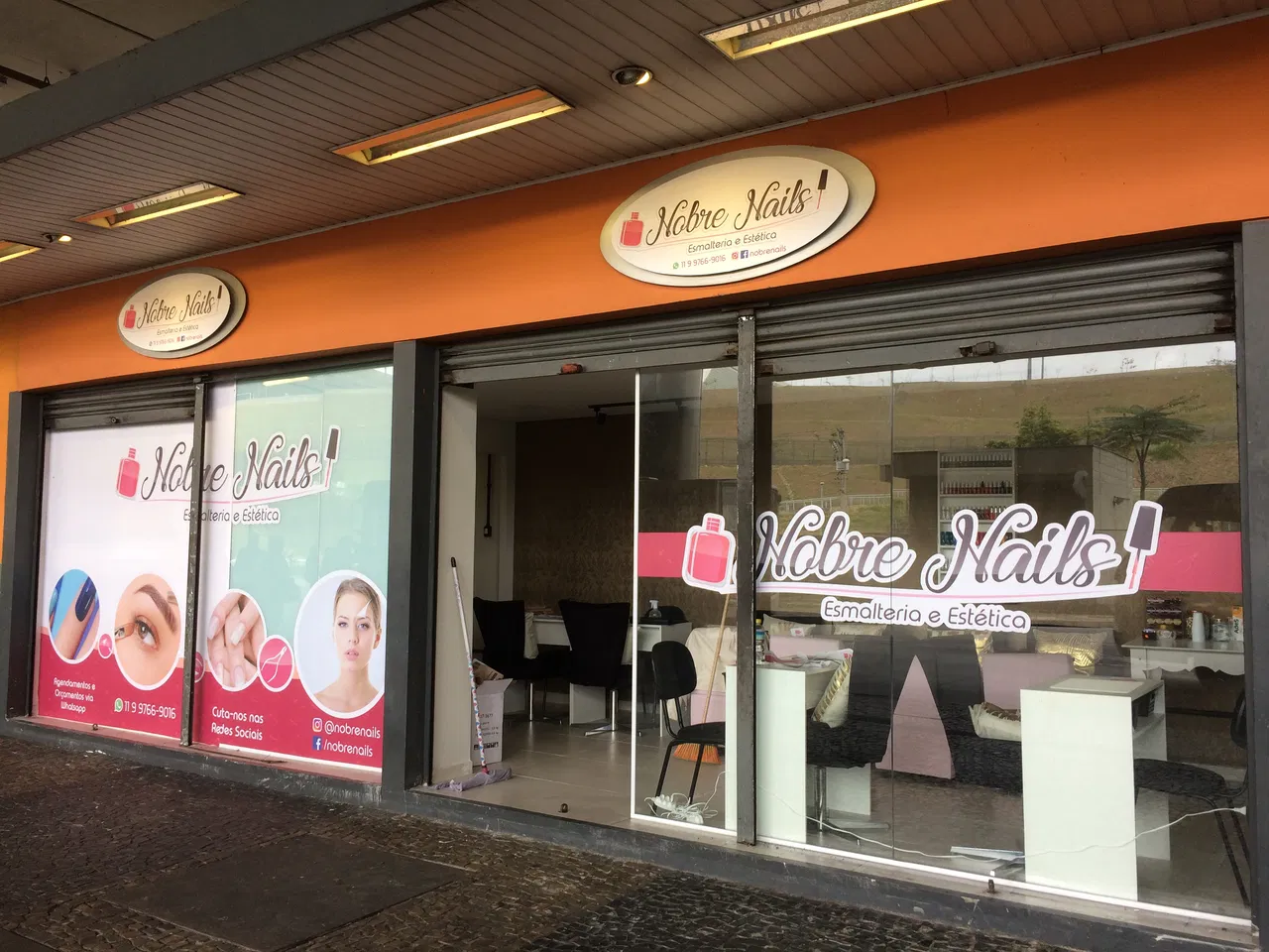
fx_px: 1063
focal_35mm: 29
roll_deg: -0.8
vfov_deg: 48.2
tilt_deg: +1.4
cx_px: 634
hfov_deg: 61.7
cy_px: 476
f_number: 2.2
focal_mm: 4.15
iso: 50
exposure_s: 1/120
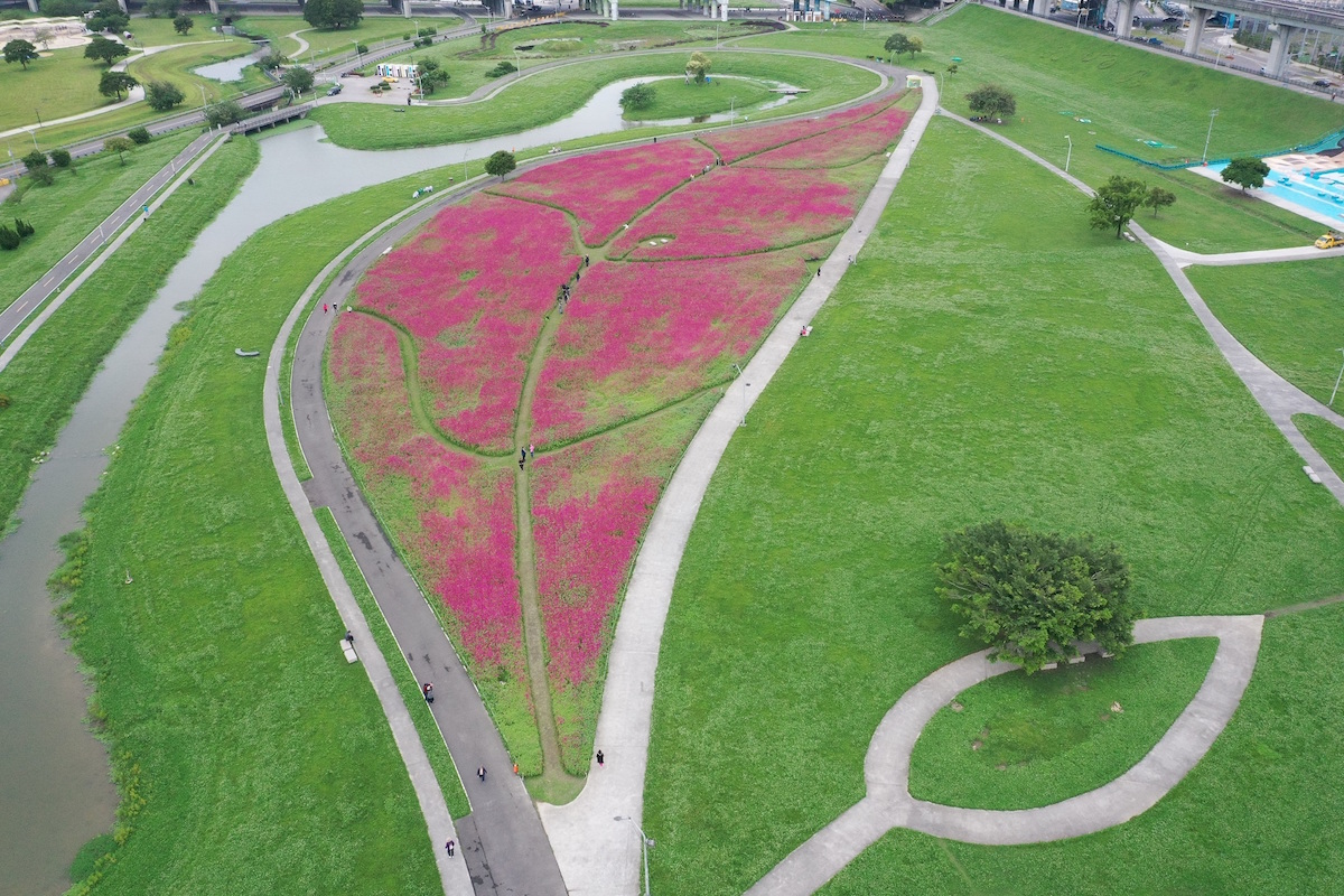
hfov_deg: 65.5
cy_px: 448
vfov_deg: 46.4
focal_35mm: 28
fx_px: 1045
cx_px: 672
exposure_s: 1/800
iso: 800
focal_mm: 10.26
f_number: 7.1
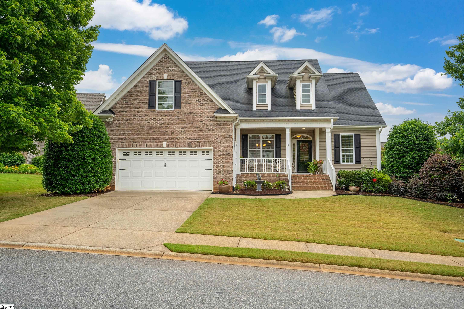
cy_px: 154
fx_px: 374
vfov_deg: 45.0
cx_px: 232
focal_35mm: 29
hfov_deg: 63.7
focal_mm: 29
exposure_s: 1/100
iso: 400
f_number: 8
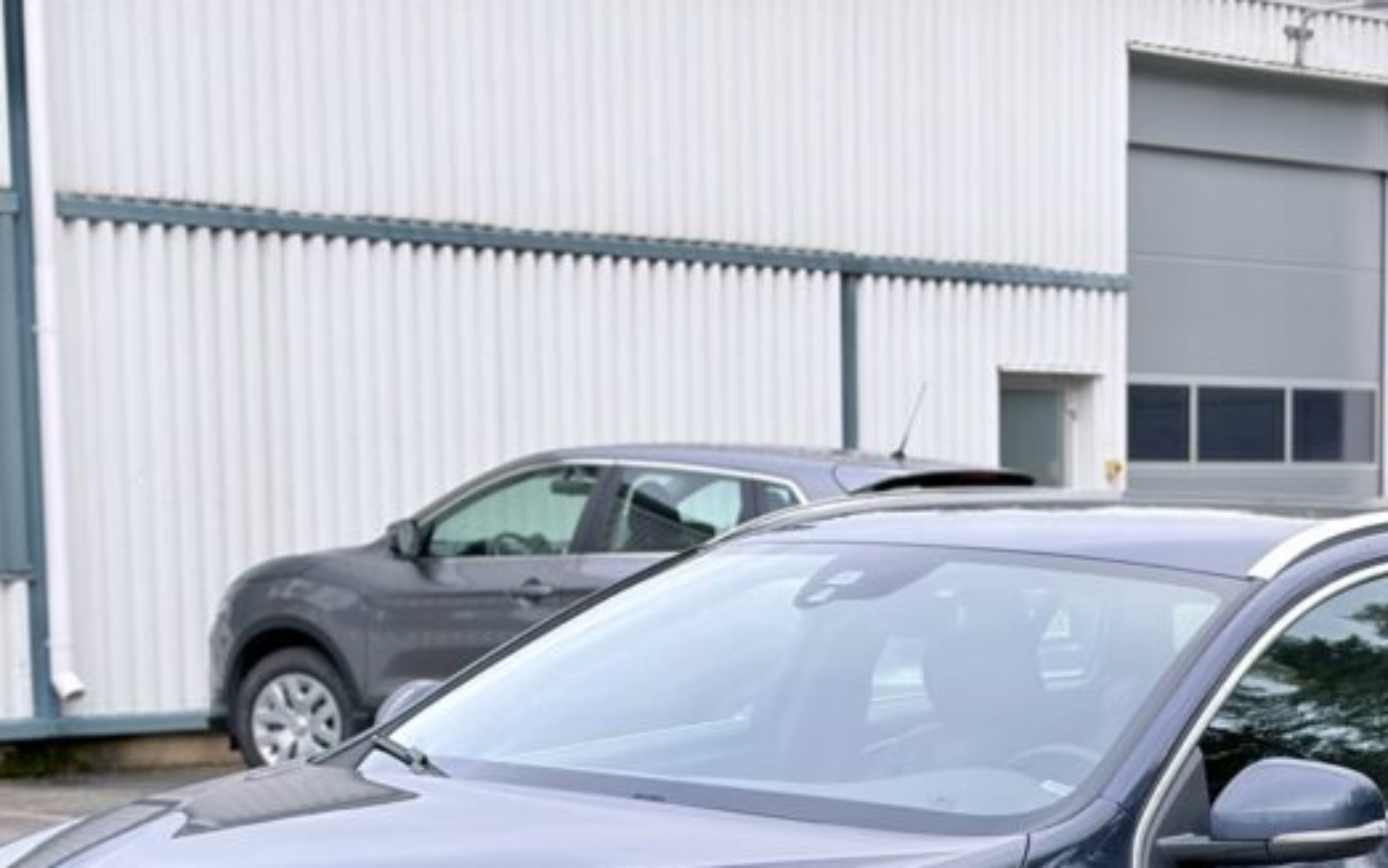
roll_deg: +0.6
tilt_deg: -7.8
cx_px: 881
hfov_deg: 19.2
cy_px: 1014
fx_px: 4086
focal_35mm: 108
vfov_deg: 11.9
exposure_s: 1/612
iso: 32
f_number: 1.6
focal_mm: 5.96
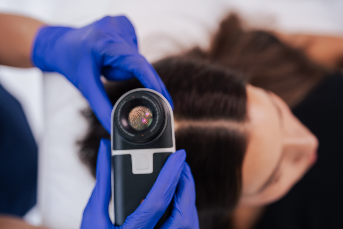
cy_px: 114
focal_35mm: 50
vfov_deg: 27.0
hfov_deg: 39.6
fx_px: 476
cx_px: 172
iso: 250
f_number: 2.8
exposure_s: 1/250
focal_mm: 50
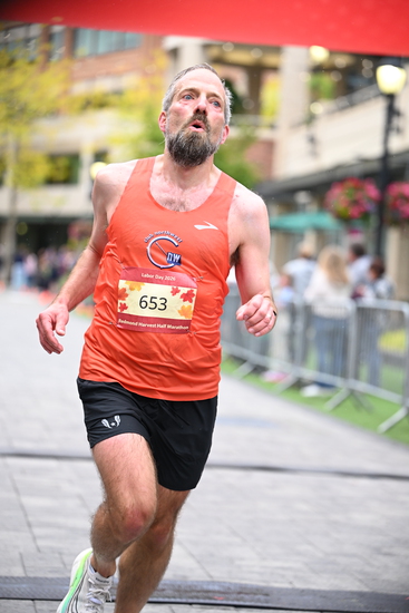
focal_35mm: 93
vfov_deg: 21.9
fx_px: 1584
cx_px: 204
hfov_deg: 14.7
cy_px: 306
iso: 1250
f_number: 2.8
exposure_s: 1/1600
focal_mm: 93
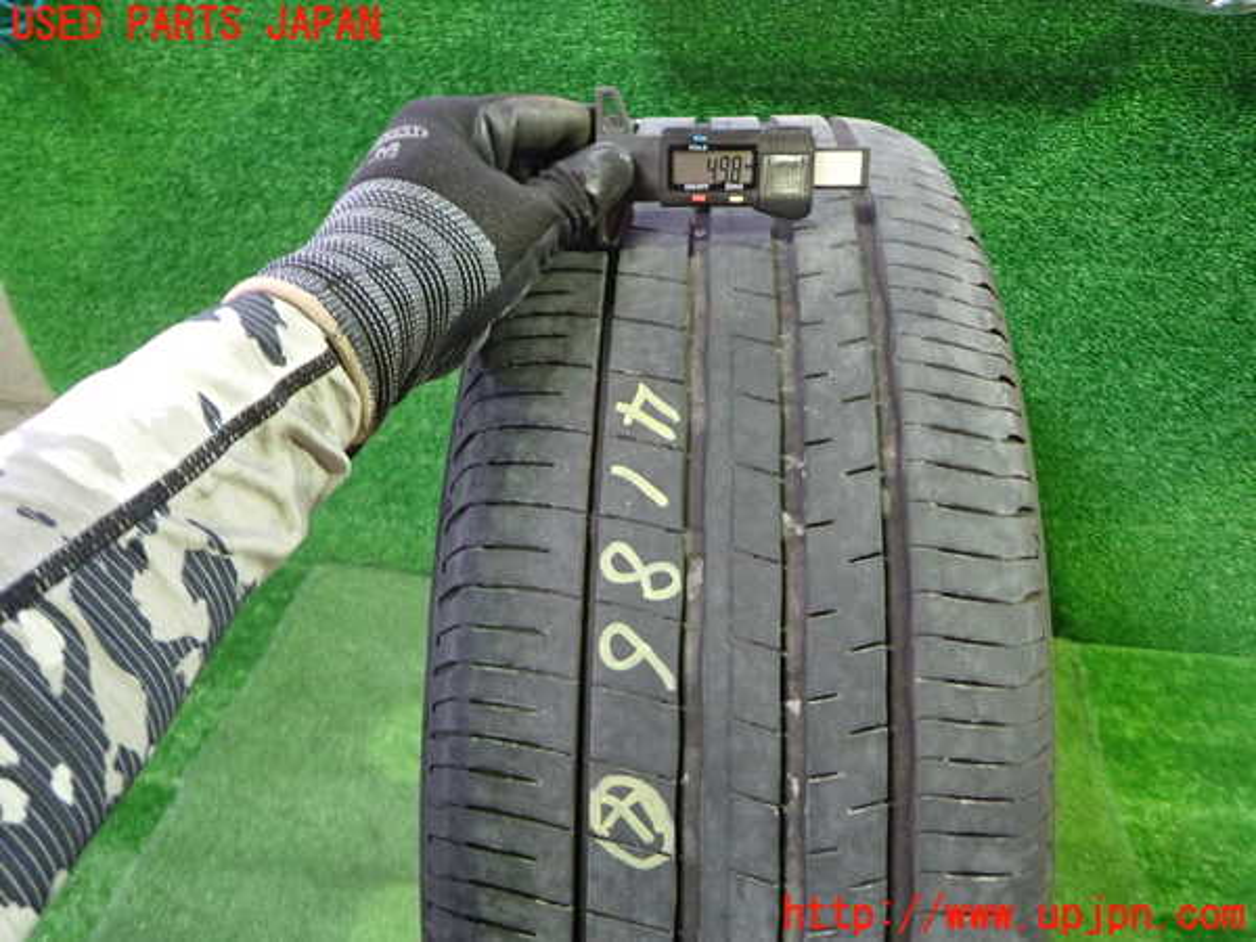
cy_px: 471
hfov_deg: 69.4
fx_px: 907
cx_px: 628
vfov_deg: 54.9
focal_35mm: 25
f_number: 2
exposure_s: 1/30
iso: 500
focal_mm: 4.5
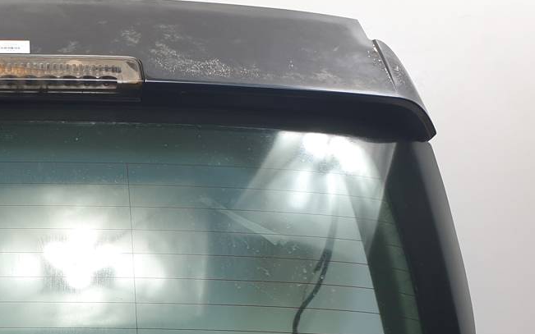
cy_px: 422
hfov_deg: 31.0
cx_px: -2
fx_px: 889
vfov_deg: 19.8
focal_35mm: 61
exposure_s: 1/100
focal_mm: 4.3
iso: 64
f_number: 2.4
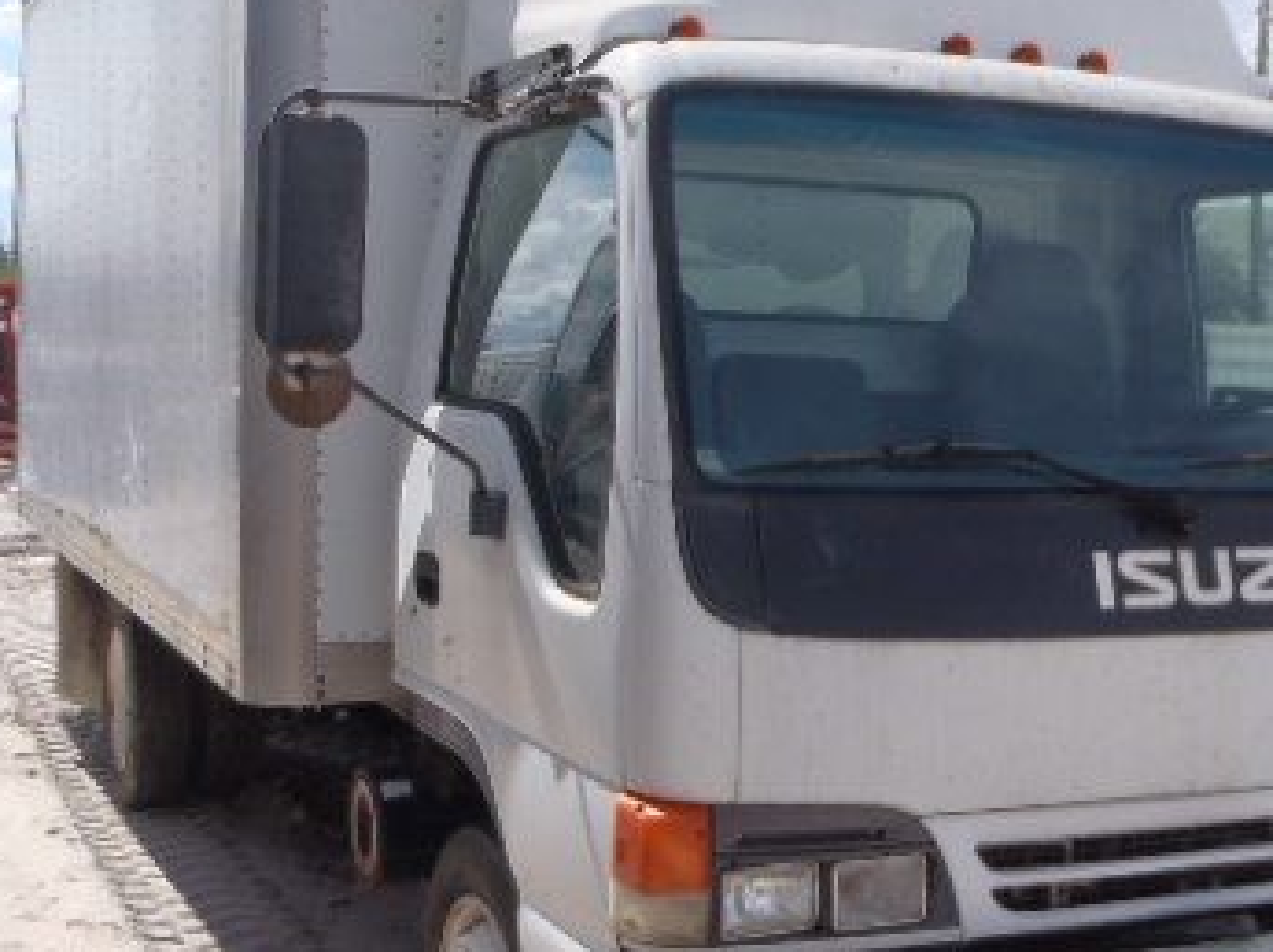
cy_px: 509
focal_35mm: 52
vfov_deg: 28.0
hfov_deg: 36.6
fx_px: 1910
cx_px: 801
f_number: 5.6
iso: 80
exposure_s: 1/500
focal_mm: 5
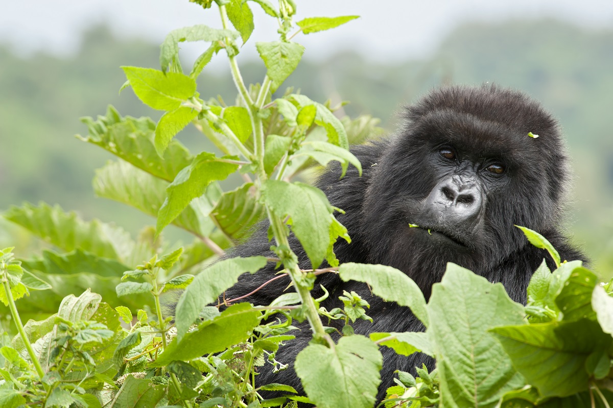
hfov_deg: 6.9
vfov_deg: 4.6
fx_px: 5104
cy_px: 204
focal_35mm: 300
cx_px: 306
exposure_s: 1/400
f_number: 10
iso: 400
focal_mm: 300
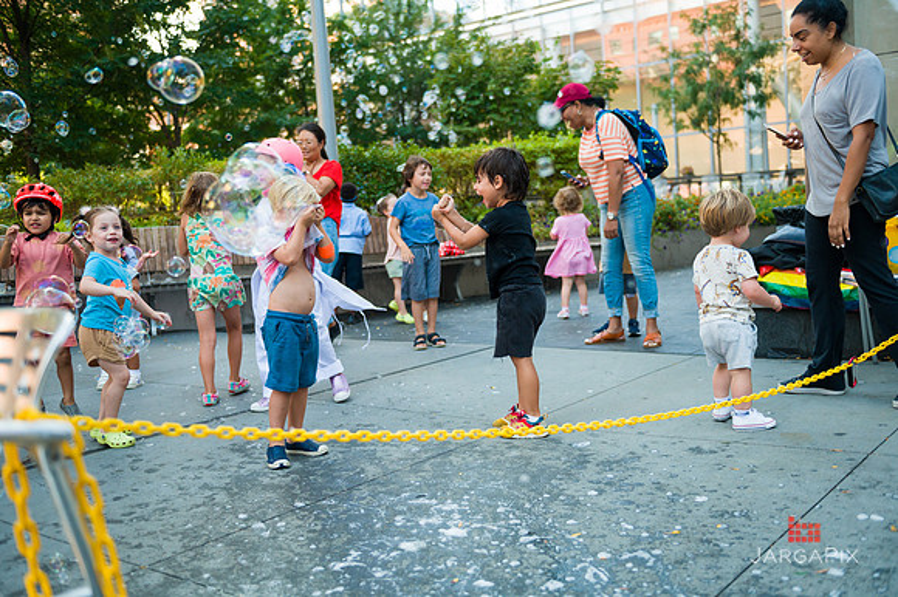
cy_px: 298
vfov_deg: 36.8
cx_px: 449
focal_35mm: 36
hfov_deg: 53.2
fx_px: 897
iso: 1250
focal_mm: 36
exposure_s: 1/1000
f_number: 3.2
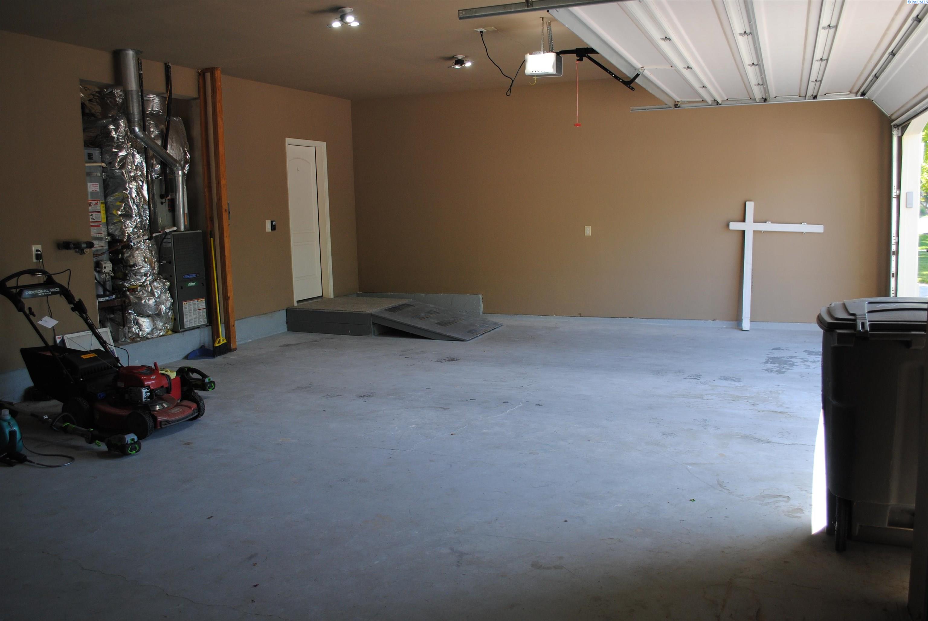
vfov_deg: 43.7
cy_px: 310
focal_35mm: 30
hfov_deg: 61.9
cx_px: 464
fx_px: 774
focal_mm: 20
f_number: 5
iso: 200
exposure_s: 1/100
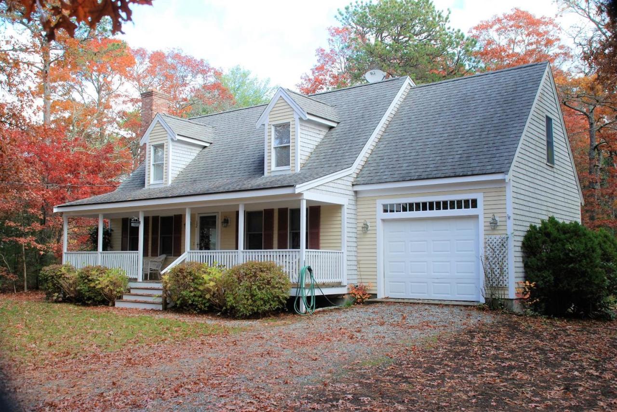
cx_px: 308
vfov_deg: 36.9
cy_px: 206
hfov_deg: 53.1
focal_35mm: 36
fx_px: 617
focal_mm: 24
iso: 160
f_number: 5.6
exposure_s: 1/125
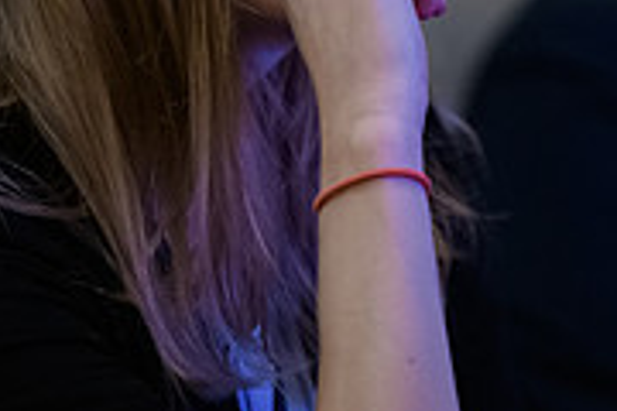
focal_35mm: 646
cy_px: -80
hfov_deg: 3.2
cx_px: 329
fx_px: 11071
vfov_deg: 2.1
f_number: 3.2
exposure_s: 1/50
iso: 3200
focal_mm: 200
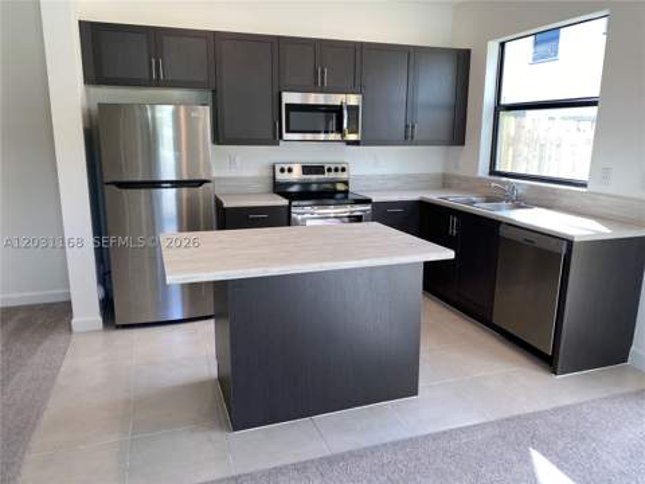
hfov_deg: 67.3
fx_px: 484
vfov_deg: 53.1
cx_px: 322
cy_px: 242
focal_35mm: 26
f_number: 1.8
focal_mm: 4.25
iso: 64
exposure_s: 1/120
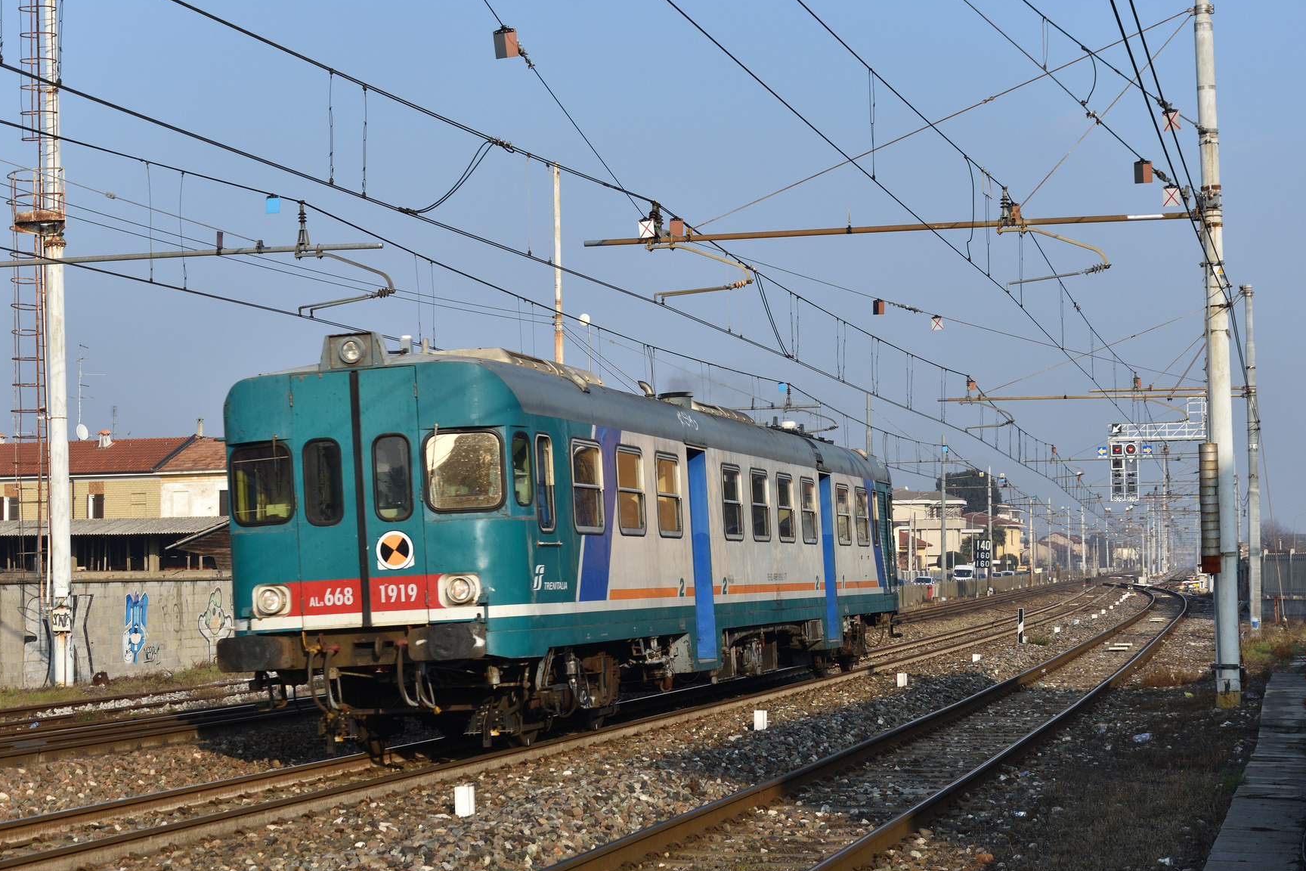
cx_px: 621
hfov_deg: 28.8
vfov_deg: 19.5
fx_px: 2539
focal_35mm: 70
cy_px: 407
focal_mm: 42
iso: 200
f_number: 6.3
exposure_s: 1/640
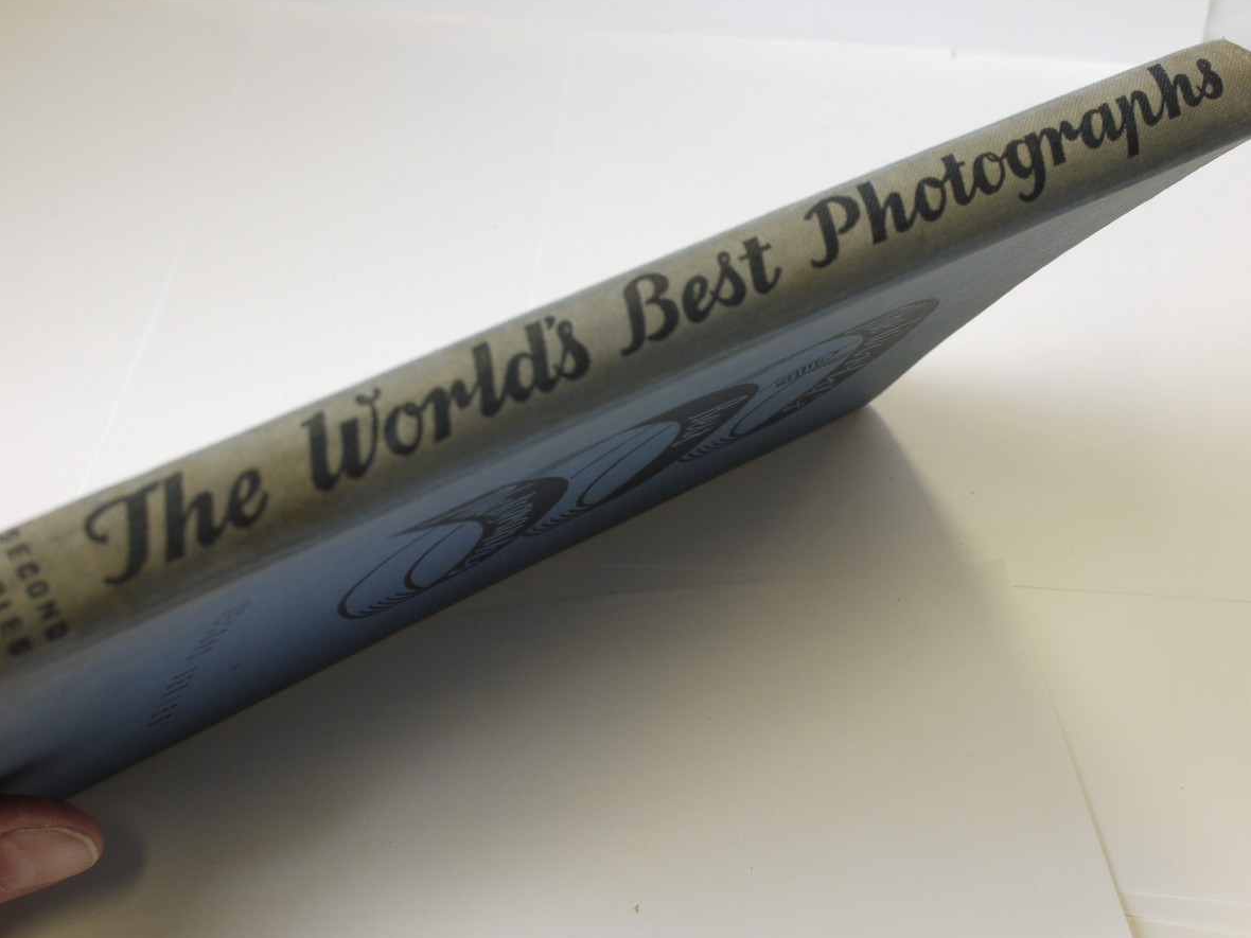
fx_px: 2205
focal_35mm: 61
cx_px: 635
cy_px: 471
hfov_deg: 31.7
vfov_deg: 24.0
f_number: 8
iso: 400
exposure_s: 1/40
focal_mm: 30
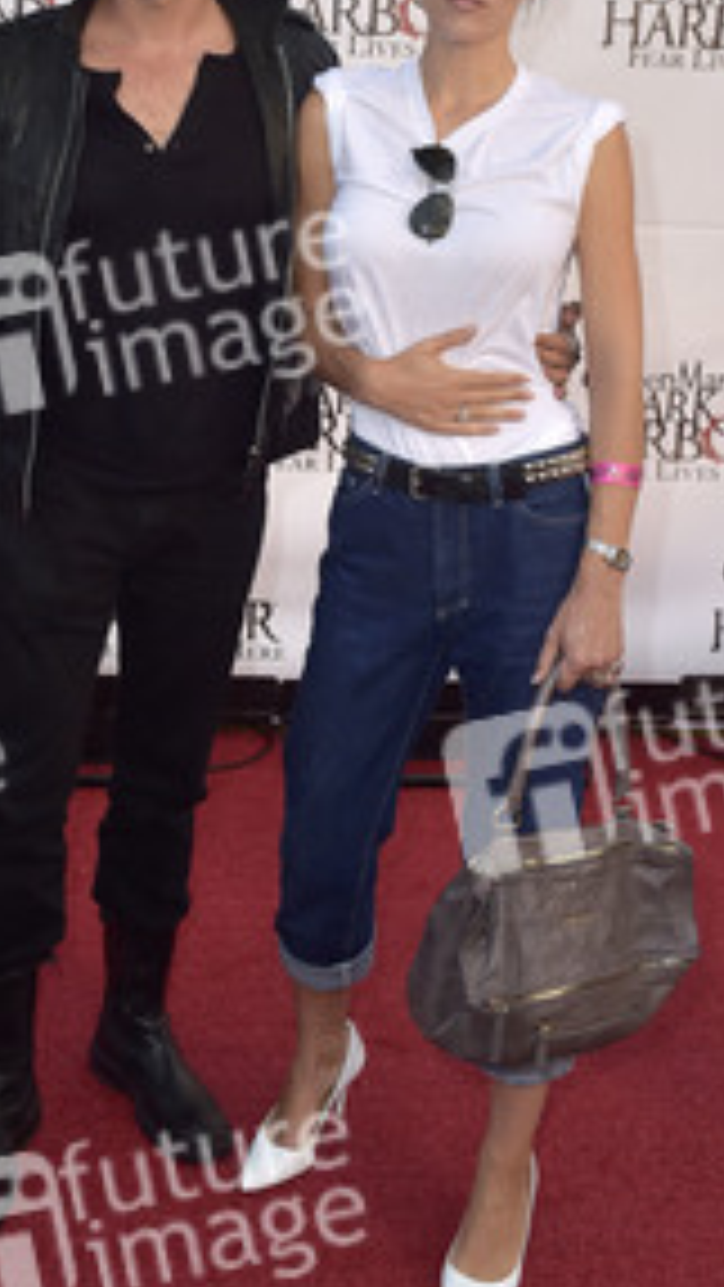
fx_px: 1398
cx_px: 268
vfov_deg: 49.2
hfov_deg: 28.9
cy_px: 544
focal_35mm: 41
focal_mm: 28
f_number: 5.6
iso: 250
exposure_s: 1/250
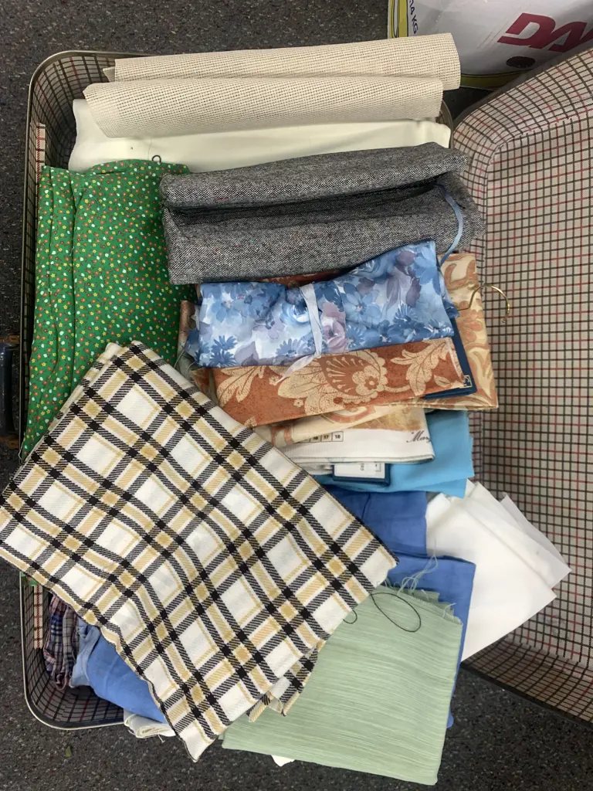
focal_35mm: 26
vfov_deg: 67.3
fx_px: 594
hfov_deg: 53.1
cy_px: 396
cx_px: 296
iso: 50
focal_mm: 4.25
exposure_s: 1/50
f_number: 1.8
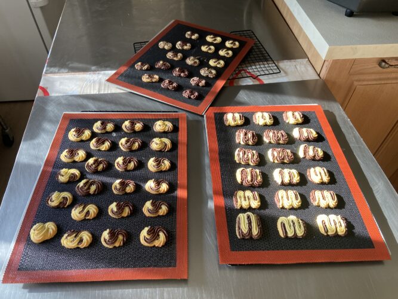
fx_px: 299
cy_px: 150
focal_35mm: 26
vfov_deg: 53.0
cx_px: 199
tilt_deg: -48.9
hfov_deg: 67.3
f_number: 1.8
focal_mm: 4.25
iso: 100
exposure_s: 1/121
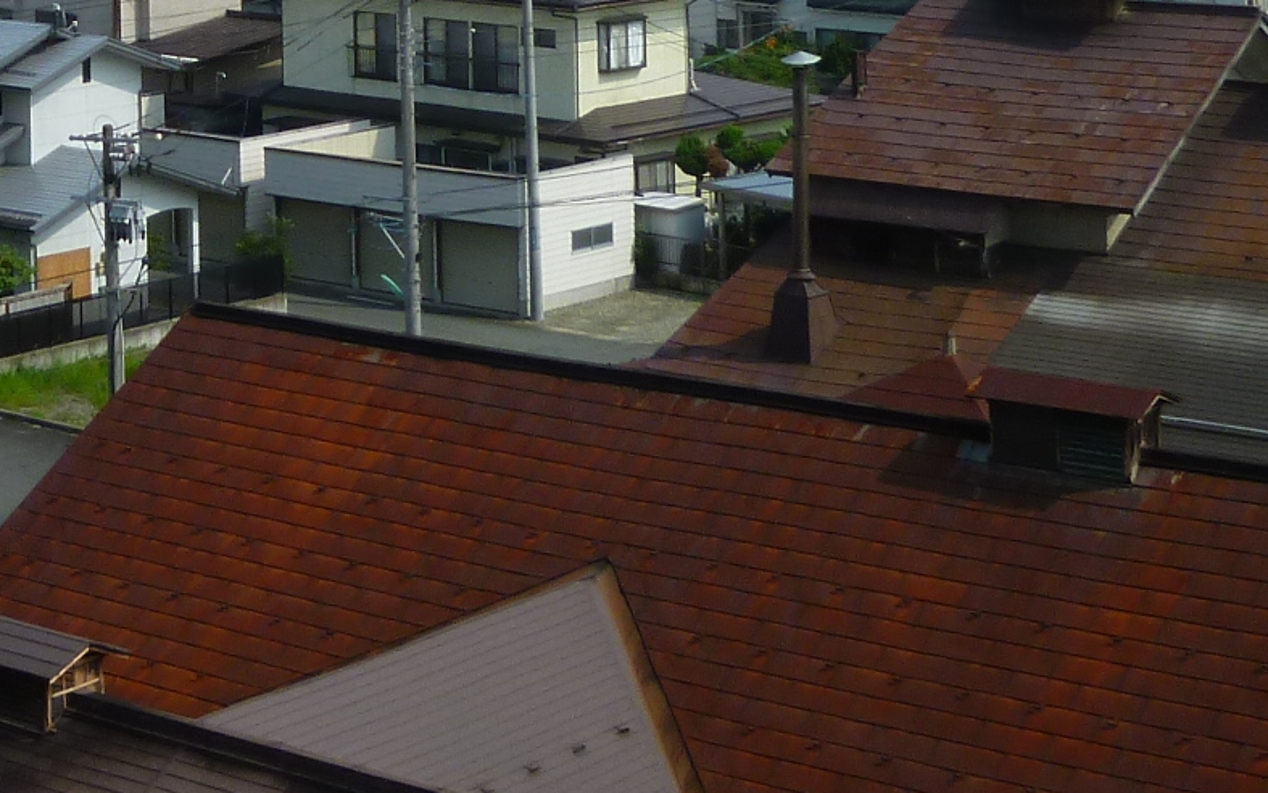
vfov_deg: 12.2
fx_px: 3456
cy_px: -519
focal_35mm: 100
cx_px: 85
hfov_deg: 20.3
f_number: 5
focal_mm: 5.2
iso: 80
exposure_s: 1/500
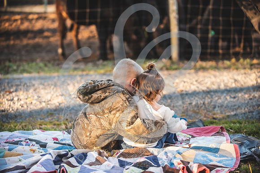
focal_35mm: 95
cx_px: 130
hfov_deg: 21.5
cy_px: 86
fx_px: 686
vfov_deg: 14.4
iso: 160
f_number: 2.8
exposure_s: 1/320
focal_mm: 95
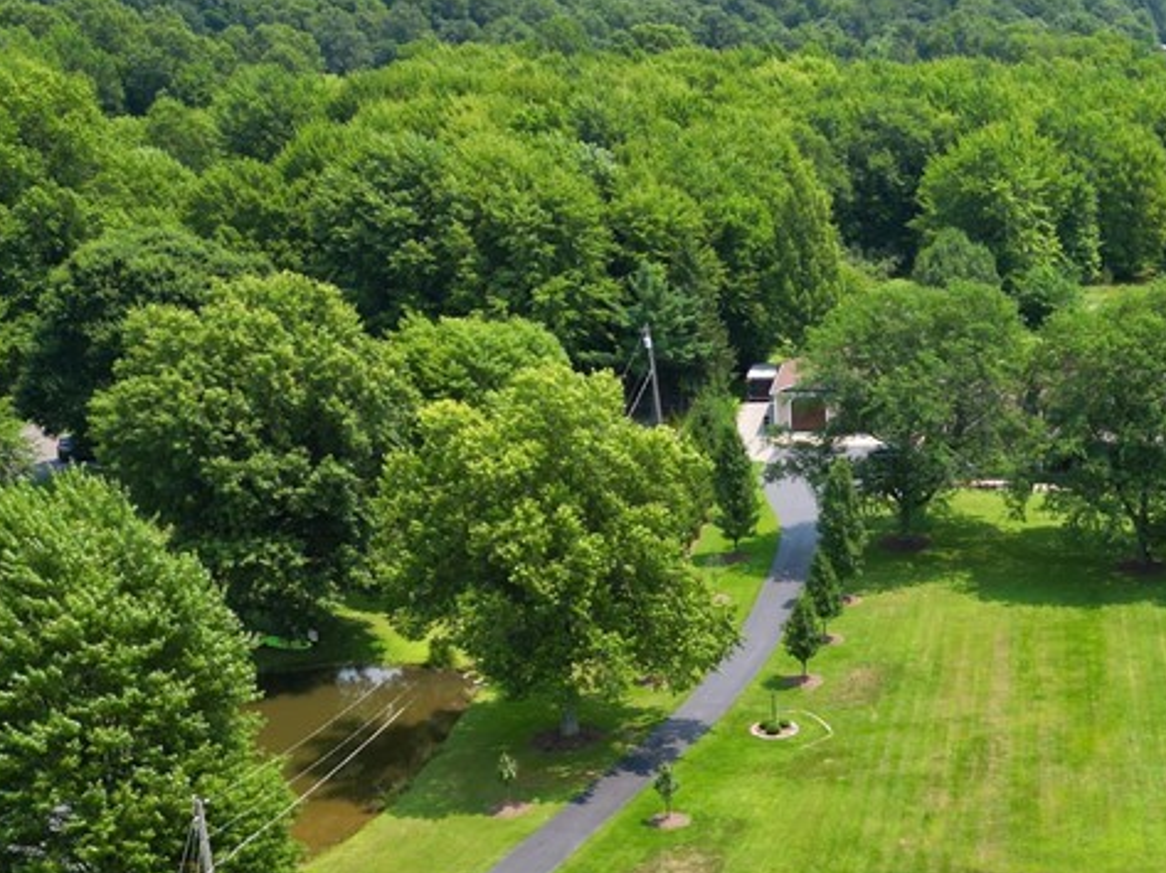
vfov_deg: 27.4
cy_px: 699
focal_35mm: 52
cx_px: 1028
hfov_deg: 34.9
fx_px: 1750
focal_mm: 6.72
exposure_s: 1/2000
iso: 110
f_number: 1.7
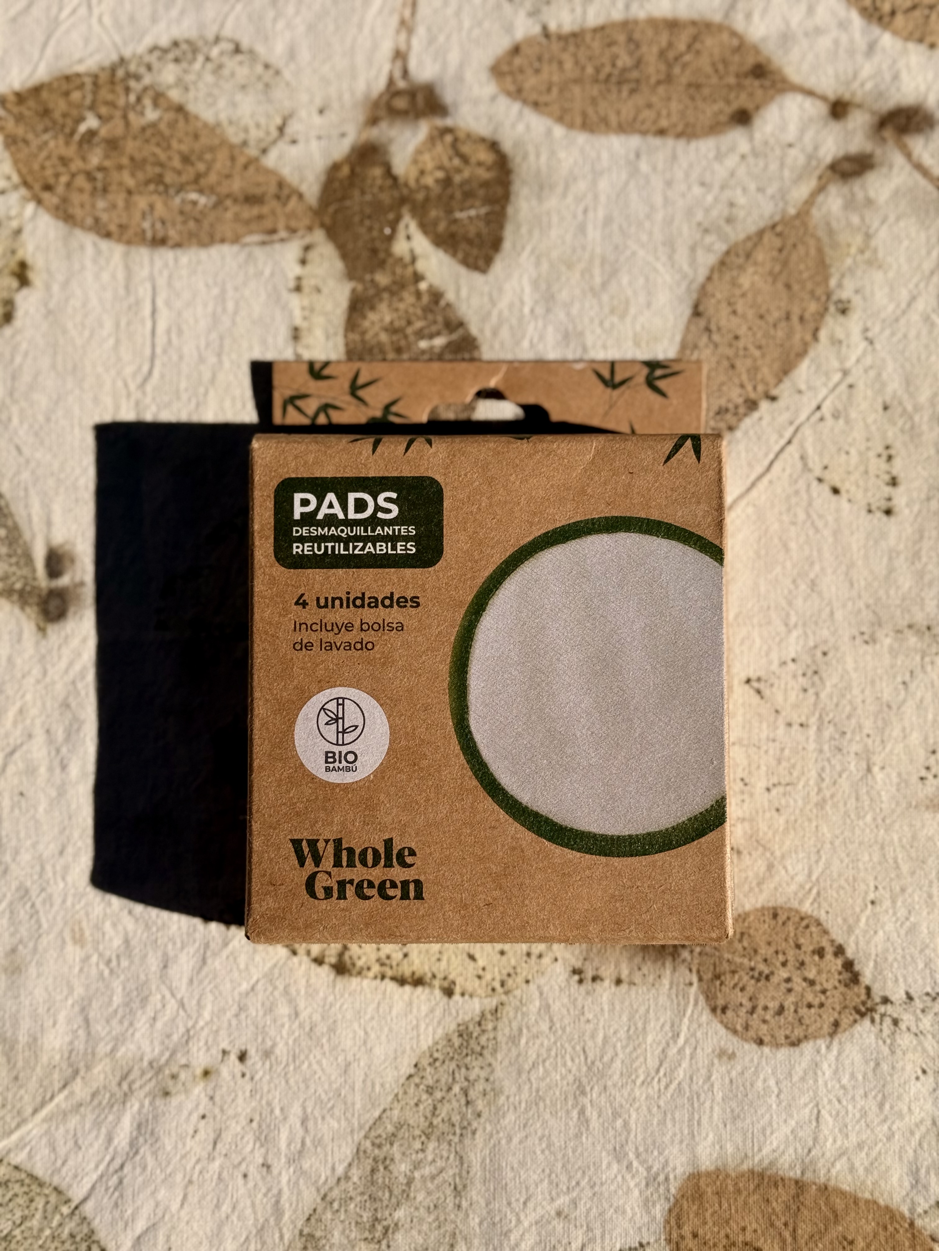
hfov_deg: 30.3
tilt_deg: -85.9
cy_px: 626
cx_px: 470
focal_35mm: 48
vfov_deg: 39.7
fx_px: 1736
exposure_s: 1/11364
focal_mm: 6.76
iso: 80
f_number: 1.78
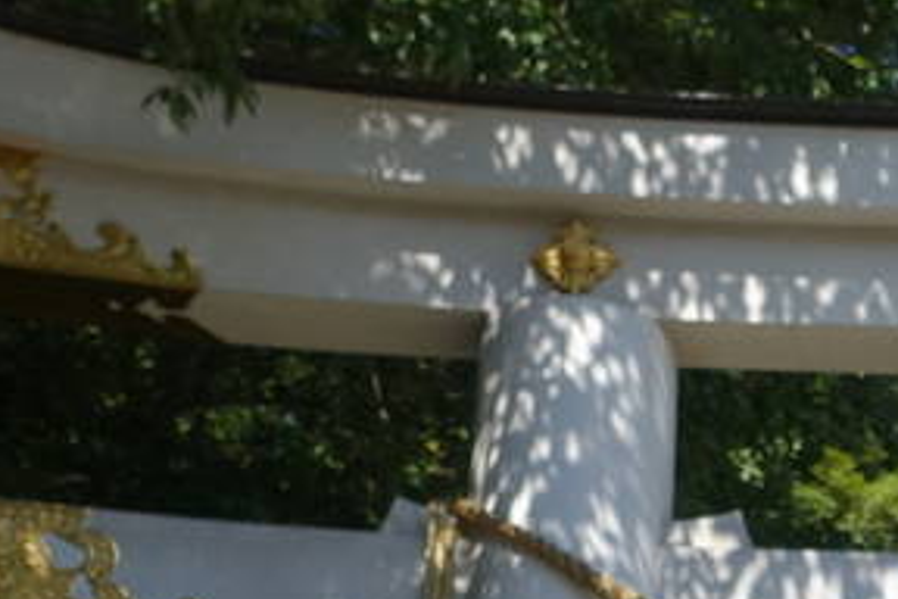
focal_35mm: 121
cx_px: 1038
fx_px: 3018
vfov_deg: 10.7
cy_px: 1017
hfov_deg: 16.3
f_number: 4
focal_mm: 10.81
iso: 125
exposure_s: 1/640
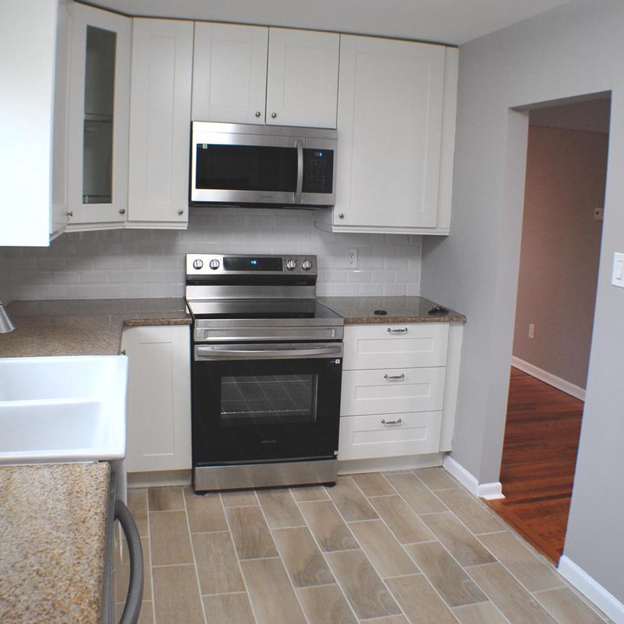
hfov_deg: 40.9
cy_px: 293
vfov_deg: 40.9
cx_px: 309
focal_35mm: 41
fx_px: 836
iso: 400
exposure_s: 1/50
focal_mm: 20
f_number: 3.8
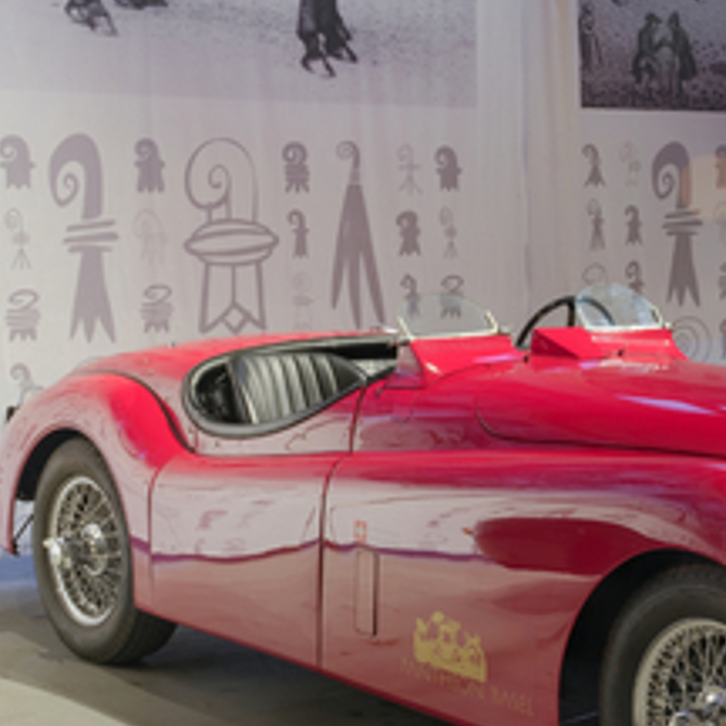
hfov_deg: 22.5
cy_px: 390
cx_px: 822
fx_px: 1708
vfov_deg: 24.0
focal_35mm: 72
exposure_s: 5
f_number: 16
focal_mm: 41.1
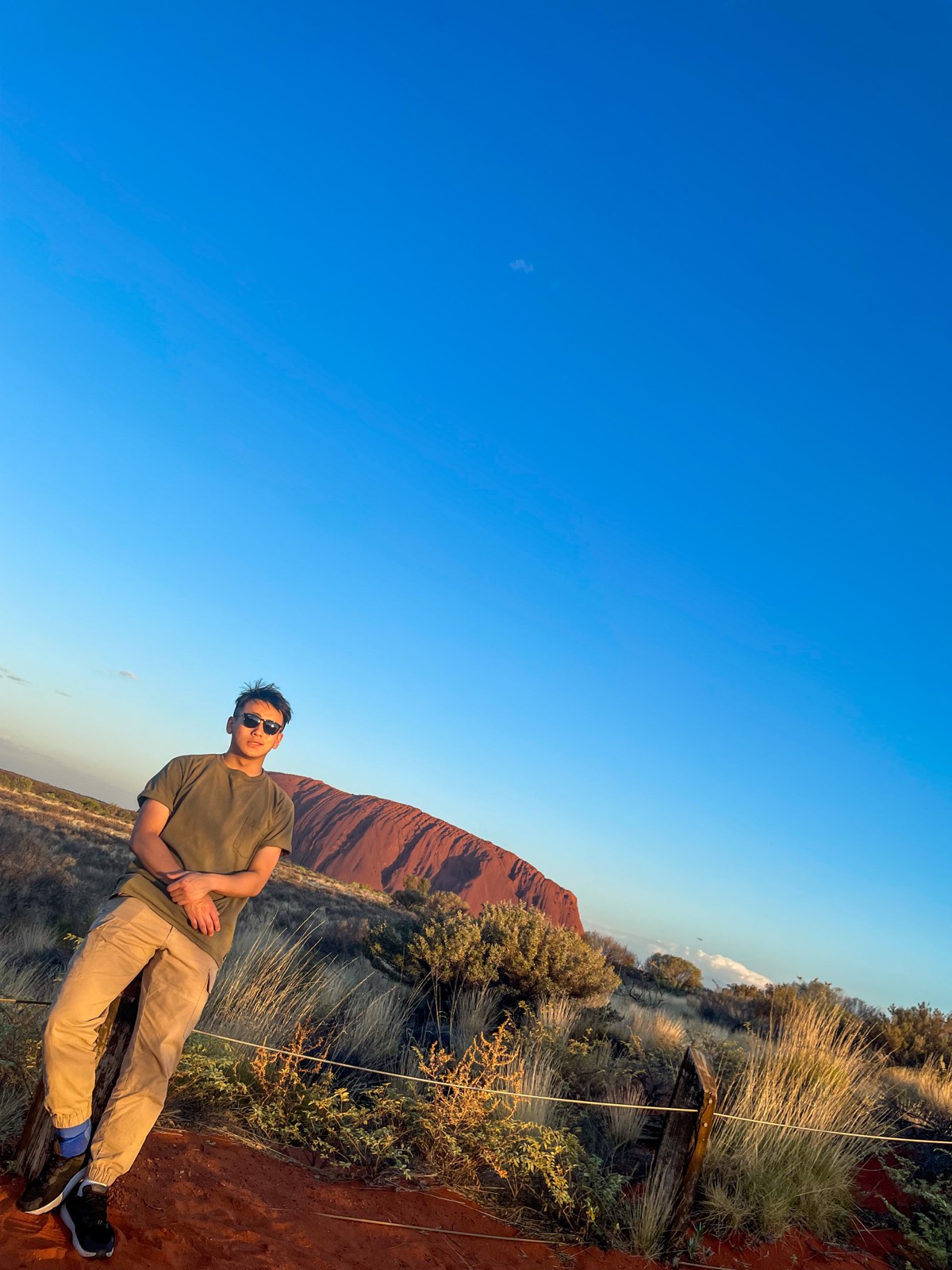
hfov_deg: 53.1
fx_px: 953
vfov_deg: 67.3
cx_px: 476
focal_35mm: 26
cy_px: 635
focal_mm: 4.2
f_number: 1.6
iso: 32
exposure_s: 1/1000
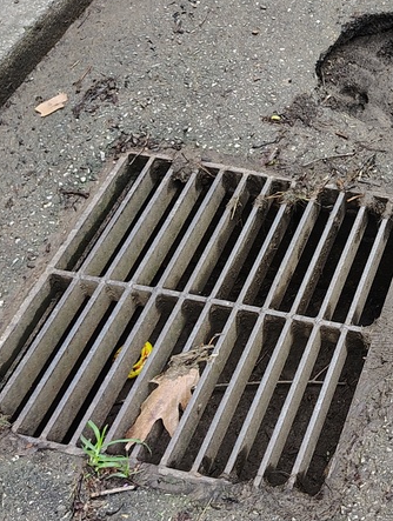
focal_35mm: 65
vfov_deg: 29.1
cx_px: 465
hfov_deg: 21.2
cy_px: 107
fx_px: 981
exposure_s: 1/200
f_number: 1.8
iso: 134
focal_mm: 5.56
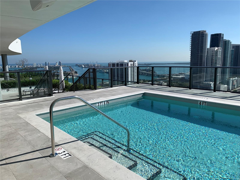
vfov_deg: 53.1
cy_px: 90
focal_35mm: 26
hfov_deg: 67.3
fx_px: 180
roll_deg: +0.2
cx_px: 120
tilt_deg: -8.9
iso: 25
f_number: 1.8
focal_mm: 4.25
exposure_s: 1/4274
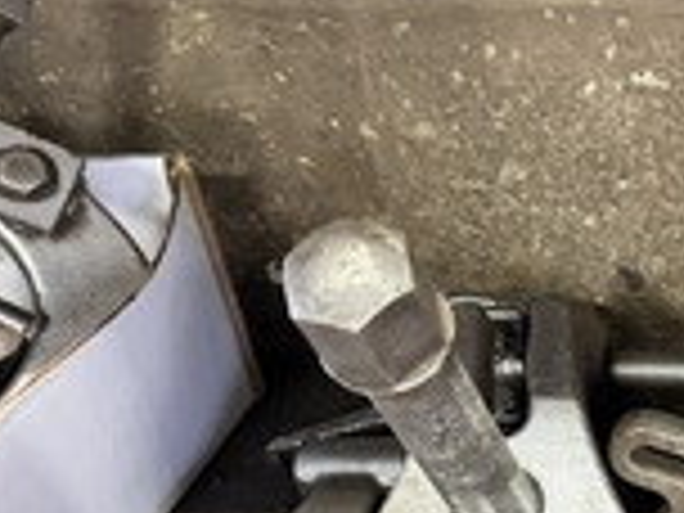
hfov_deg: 27.4
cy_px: 486
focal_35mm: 63
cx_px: 801
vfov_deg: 22.6
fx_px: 1245
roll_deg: -1.3
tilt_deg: -34.6
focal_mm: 6.76
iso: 640
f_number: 1.78
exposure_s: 1/60
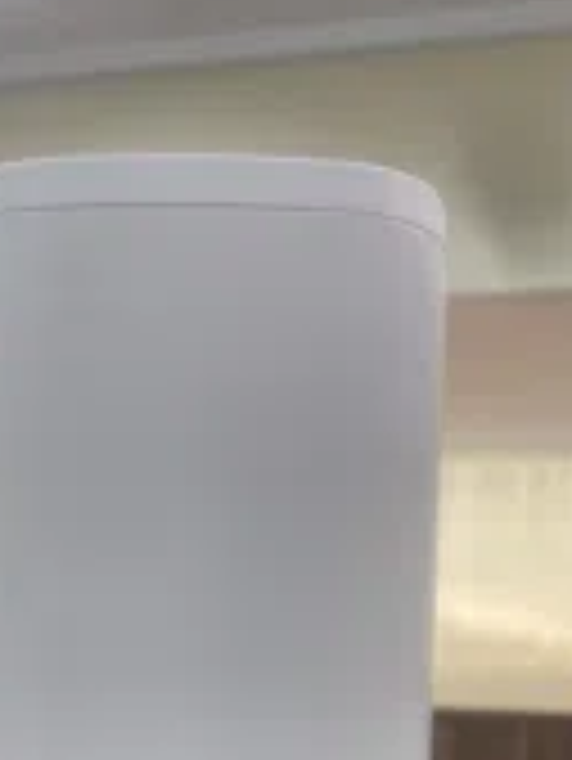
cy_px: 791
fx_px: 1298
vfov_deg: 30.0
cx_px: 266
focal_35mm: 59
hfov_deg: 24.8
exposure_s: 1/100
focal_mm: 5.1
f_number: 1.6
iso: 80
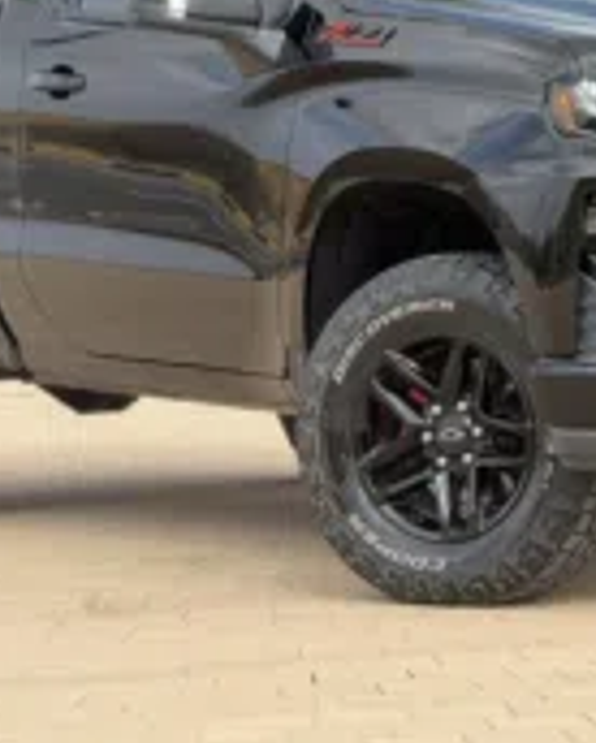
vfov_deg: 7.1
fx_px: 5987
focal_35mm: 272
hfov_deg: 5.7
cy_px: 39
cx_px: 613
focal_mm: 15.66
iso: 64
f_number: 2.8
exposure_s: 1/395
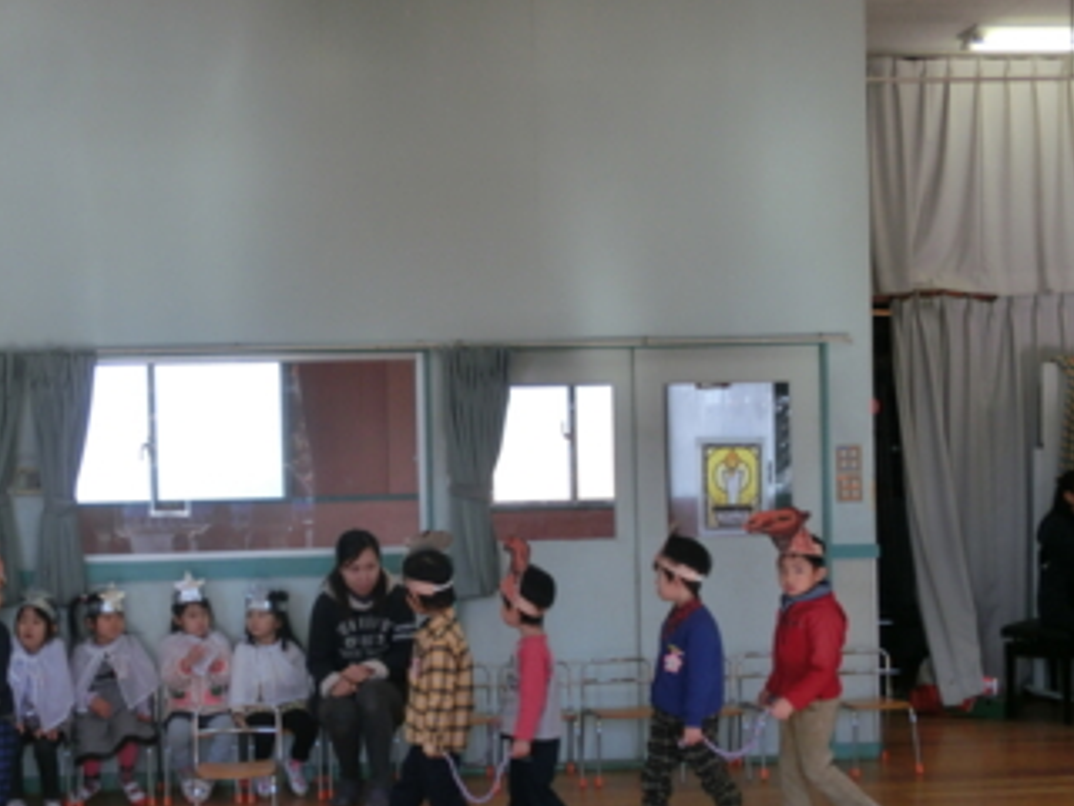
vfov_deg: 29.0
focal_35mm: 50
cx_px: 453
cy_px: 494
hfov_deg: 38.1
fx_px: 1551
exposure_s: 1/125
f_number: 4
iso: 100
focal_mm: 7.15
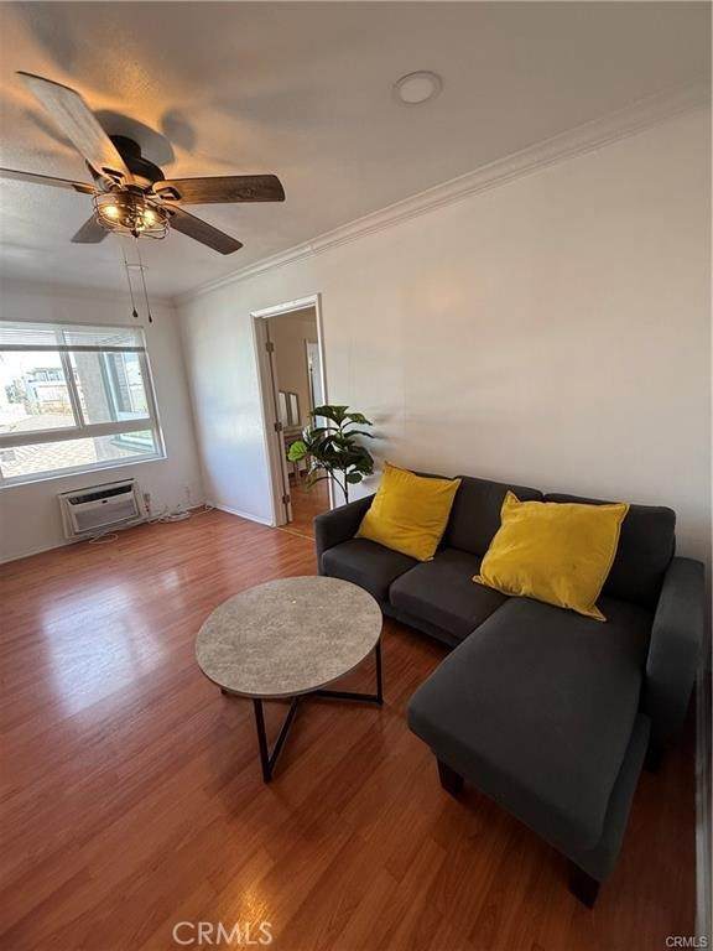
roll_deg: +2.9
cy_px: 476
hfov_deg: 85.7
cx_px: 356
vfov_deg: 102.1
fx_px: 384
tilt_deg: -14.6
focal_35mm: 14
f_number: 2.2
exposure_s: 1/120
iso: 125
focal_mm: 2.22
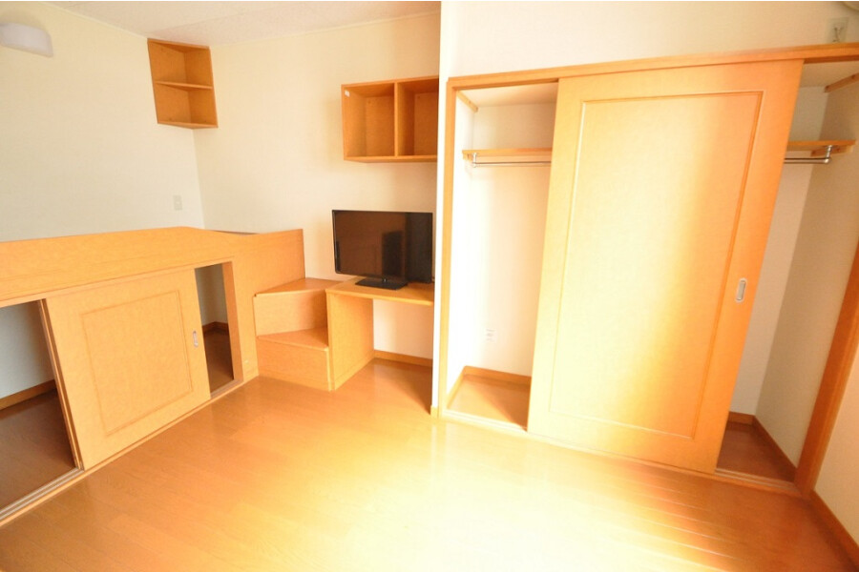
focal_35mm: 15
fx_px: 358
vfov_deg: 77.3
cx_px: 430
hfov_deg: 100.4
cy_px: 286
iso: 3200
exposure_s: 1/25
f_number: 4
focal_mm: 10
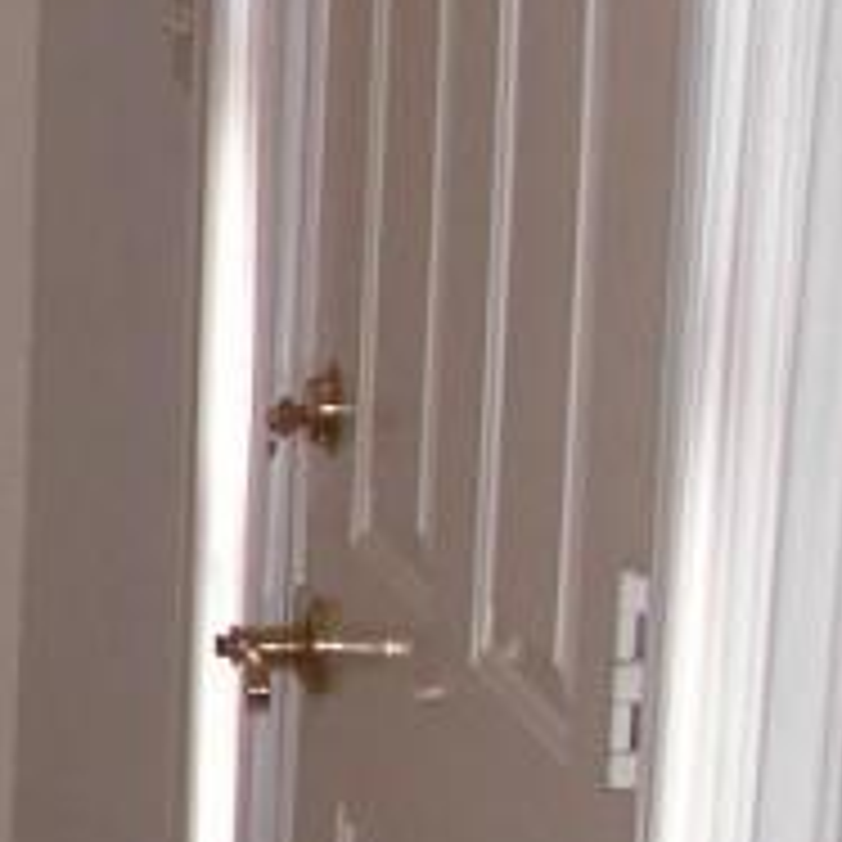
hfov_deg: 9.4
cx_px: -1027
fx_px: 4651
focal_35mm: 169
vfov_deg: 10.3
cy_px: 477
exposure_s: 1/60
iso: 100
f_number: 2.8
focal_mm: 8.9
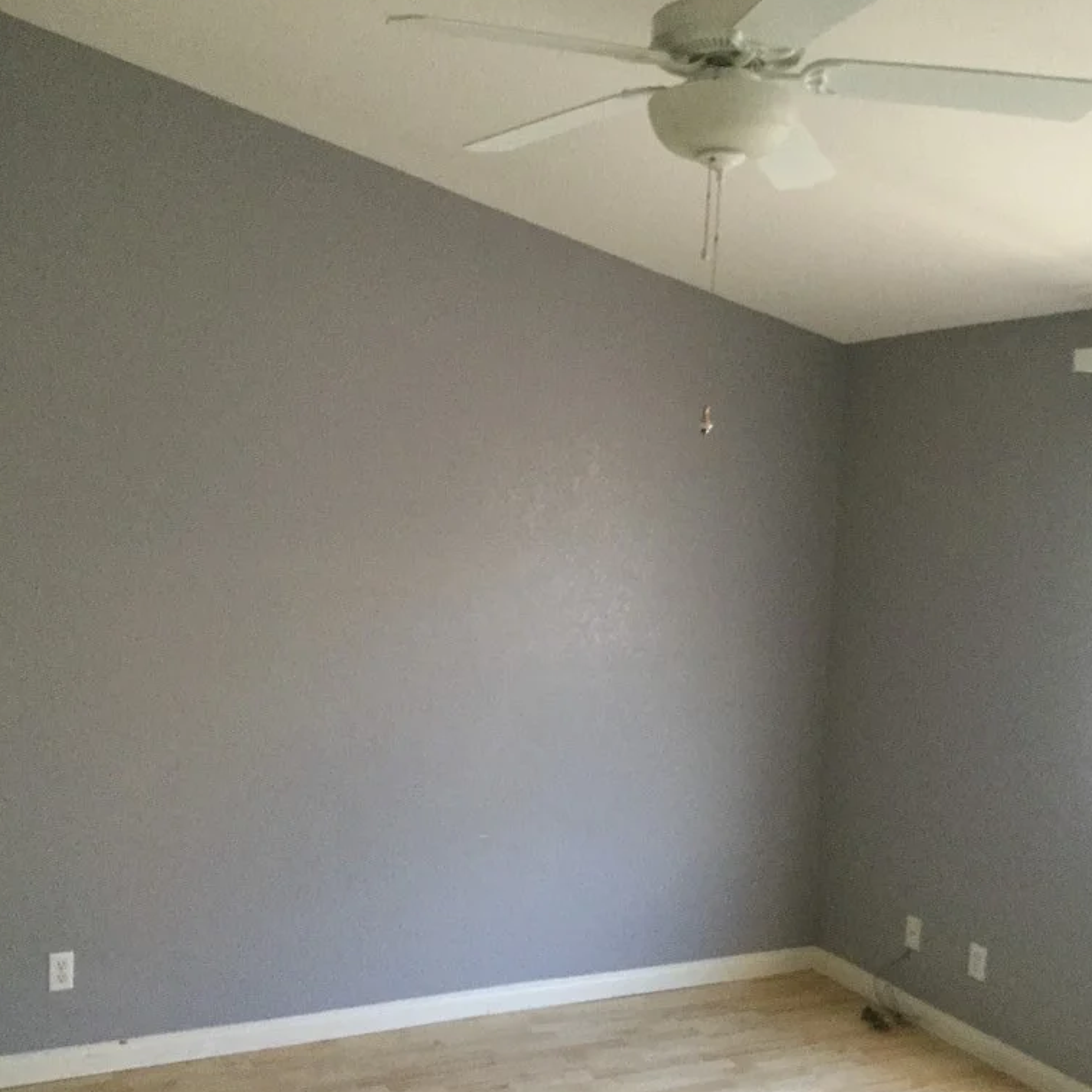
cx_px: 549
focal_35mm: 37
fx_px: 1321
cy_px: 578
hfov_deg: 44.9
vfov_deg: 44.9
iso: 200
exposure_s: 1/24
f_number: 2.4
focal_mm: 3.3
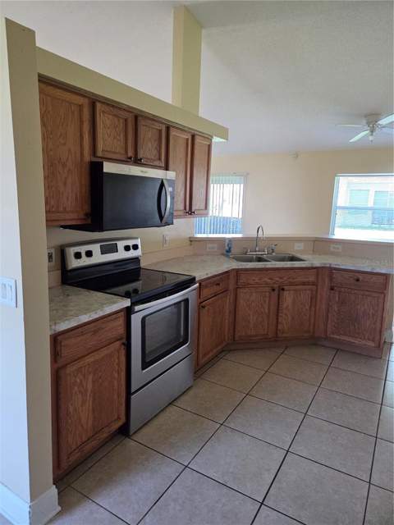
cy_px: 262
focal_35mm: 23
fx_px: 349
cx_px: 197
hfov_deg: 58.9
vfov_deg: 73.9
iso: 500
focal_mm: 5.4
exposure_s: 1/120
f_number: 1.8
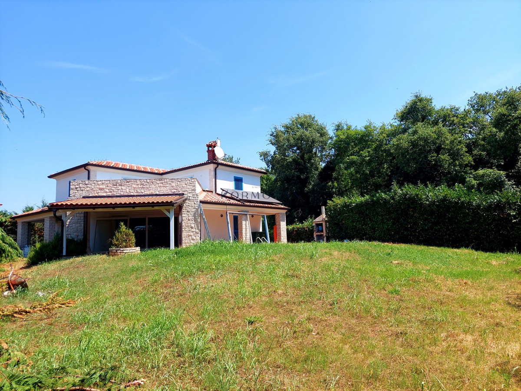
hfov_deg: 71.6
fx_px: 361
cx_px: 260
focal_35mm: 24
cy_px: 196
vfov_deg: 56.8
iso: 40
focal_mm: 5.23
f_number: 1.8
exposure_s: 1/1281
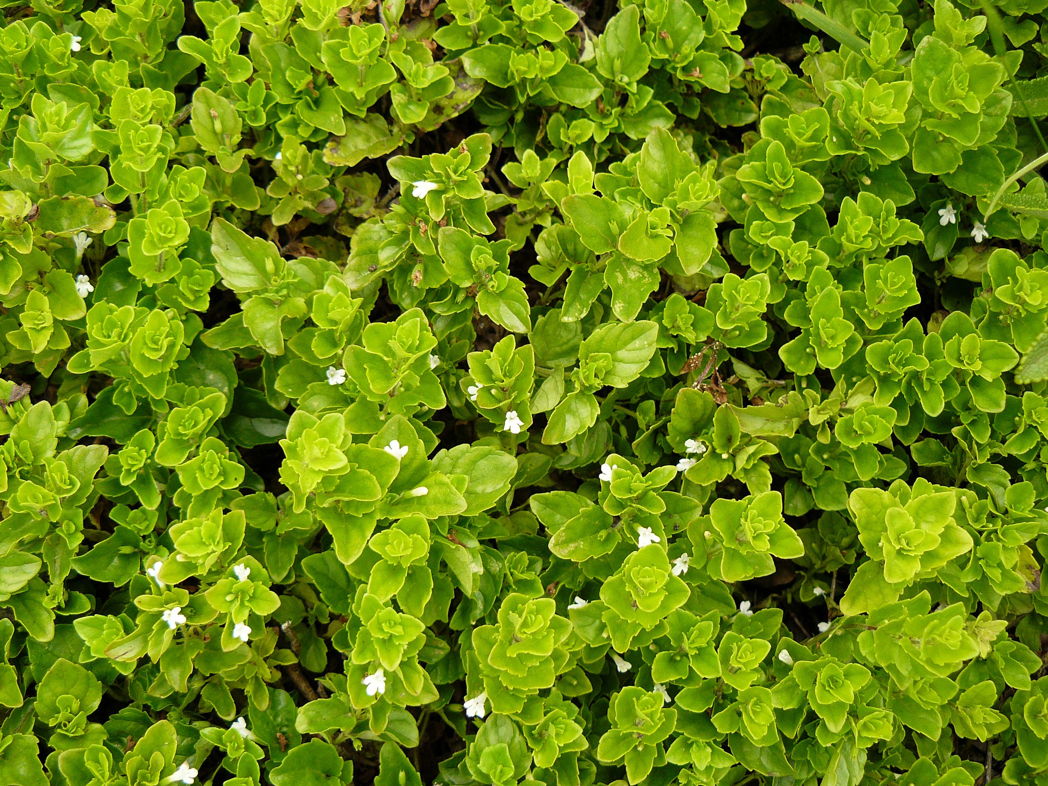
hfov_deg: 44.8
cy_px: 393
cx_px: 524
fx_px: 1272
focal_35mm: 42
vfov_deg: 34.3
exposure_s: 1/80
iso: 100
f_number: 2.8
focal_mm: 7
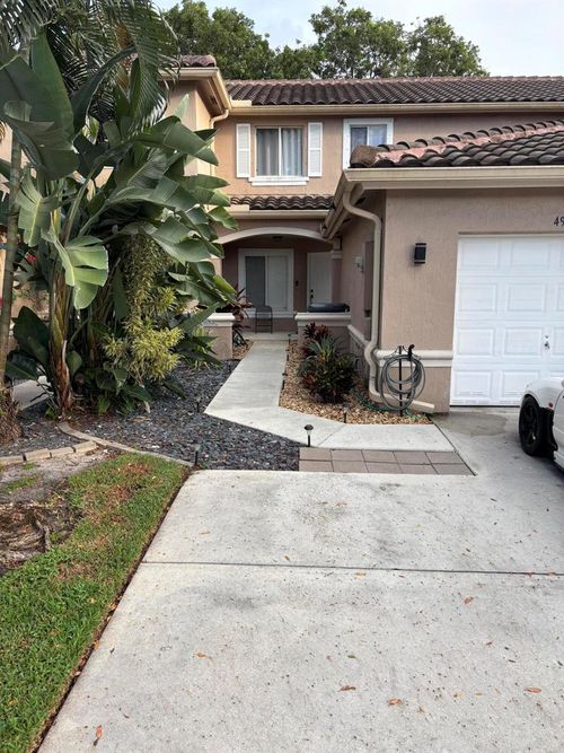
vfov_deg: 67.3
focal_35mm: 26
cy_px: 376
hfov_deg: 53.0
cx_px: 282
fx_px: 565
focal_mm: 5.96
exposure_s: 1/384
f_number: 1.6
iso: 50
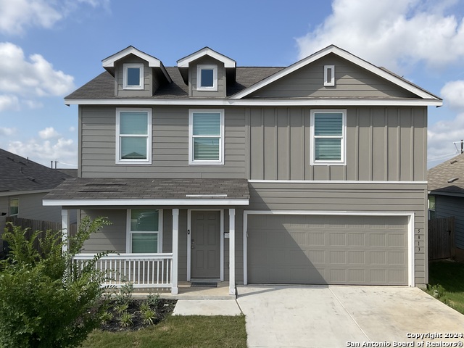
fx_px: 389
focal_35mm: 29
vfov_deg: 48.2
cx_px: 232
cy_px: 174
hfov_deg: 61.7
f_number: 1.8
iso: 16
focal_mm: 3
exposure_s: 1/2320
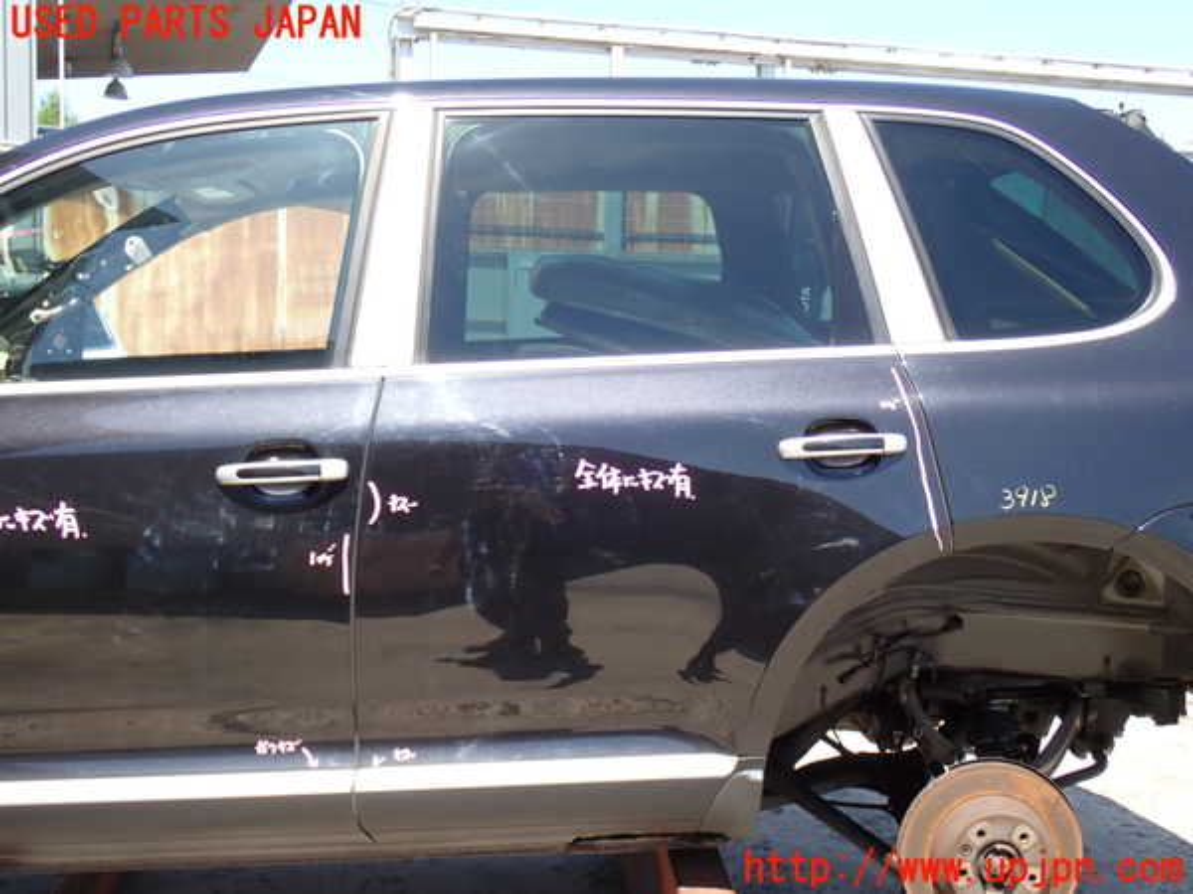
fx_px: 1620
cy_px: 447
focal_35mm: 47
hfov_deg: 40.4
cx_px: 596
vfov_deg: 30.9
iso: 100
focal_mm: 8.4
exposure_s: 1/200
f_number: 4.5
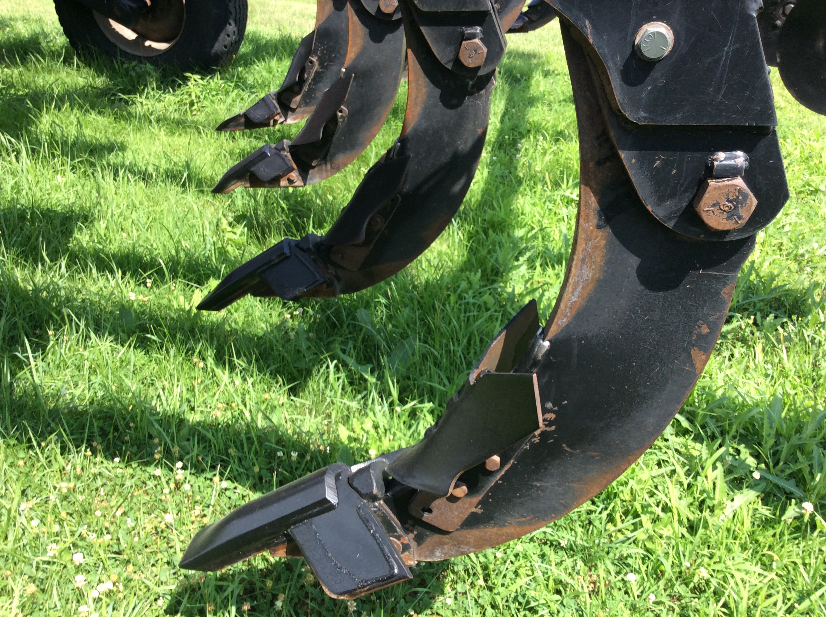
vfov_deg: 44.1
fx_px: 762
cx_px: 413
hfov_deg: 56.9
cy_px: 308
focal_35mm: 32
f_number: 2.4
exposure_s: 1/465
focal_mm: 3.3
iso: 32
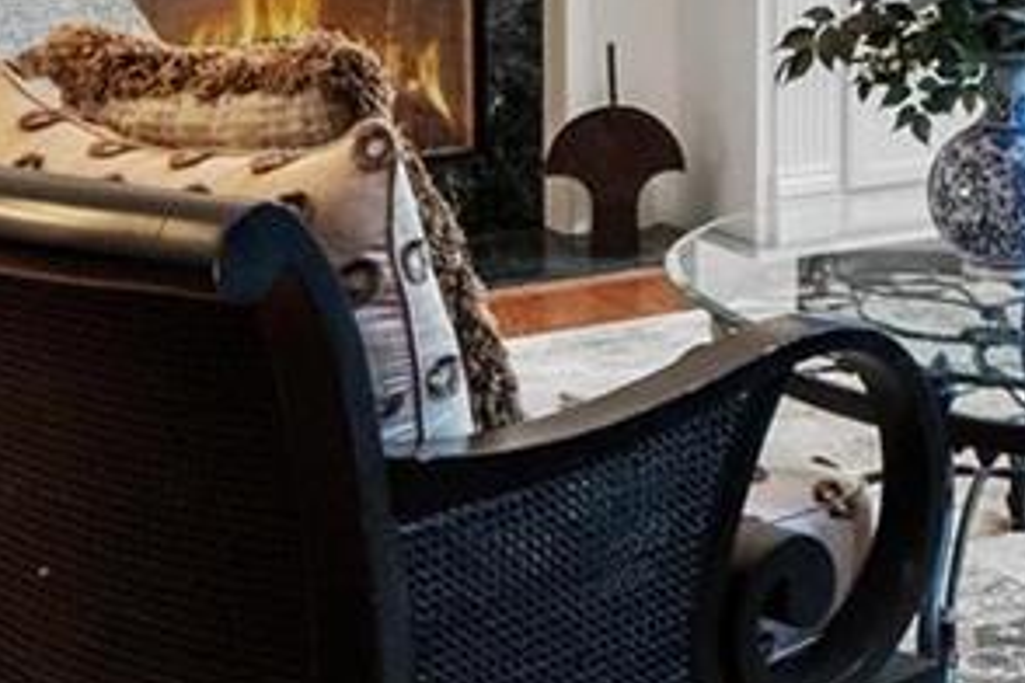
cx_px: 1109
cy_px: -227
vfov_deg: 14.9
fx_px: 2477
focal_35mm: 87
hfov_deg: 22.2
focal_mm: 8
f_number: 7.1
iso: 400
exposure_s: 1/4
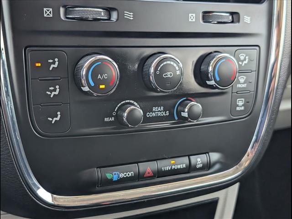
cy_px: 110
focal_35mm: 49
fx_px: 413
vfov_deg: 29.7
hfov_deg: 38.9
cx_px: 146
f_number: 1.68
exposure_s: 1/333
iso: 510
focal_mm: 6.9
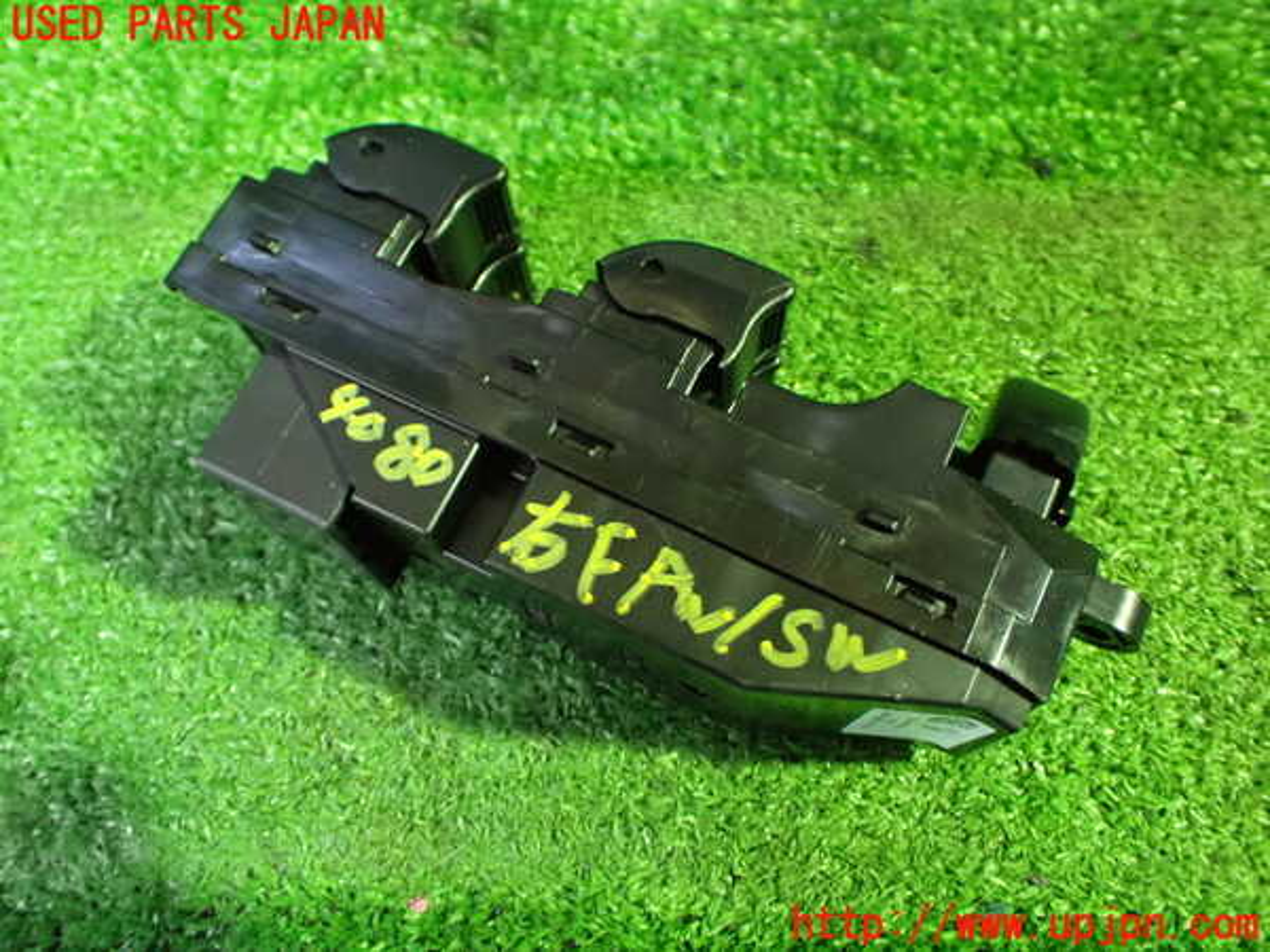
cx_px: 635
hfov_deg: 56.8
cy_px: 476
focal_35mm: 32
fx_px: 1174
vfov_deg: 44.2
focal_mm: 5.79
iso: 1250
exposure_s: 1/30
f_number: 2.4
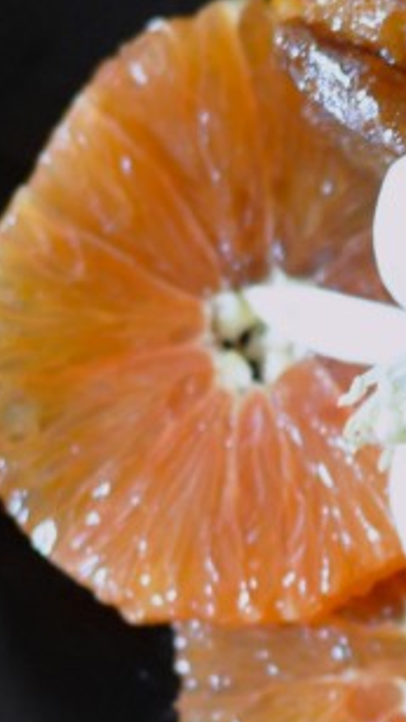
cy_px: 347
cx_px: 549
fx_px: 5001
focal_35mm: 261
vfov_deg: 8.3
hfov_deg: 4.6
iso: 800
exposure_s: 1/40
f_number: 3.2
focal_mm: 50
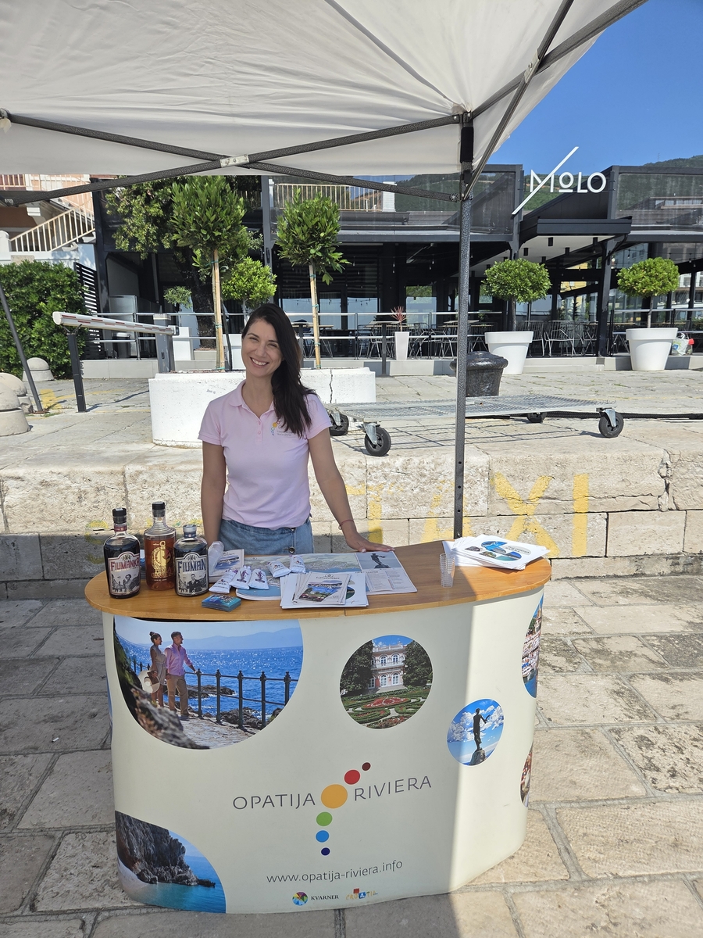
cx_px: 352
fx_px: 623
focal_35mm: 23
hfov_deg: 58.9
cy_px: 469
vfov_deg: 73.9
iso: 80
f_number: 1.8
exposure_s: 1/5862
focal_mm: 5.4
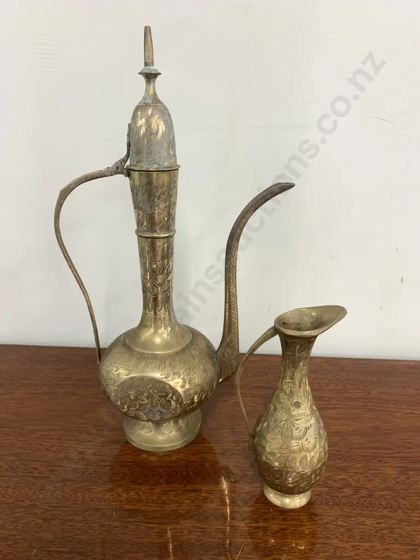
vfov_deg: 67.3
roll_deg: +0.5
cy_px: 280
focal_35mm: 26
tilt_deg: -22.4
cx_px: 210
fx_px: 421
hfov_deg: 53.1
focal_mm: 4.25
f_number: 1.8
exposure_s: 1/50
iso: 80
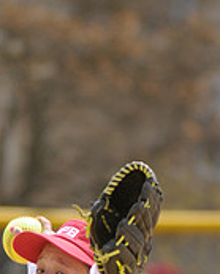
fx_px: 7639
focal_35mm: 941
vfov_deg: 2.1
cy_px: 451
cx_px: 80
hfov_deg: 1.7
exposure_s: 1/1600
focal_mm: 200
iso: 400
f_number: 4.5
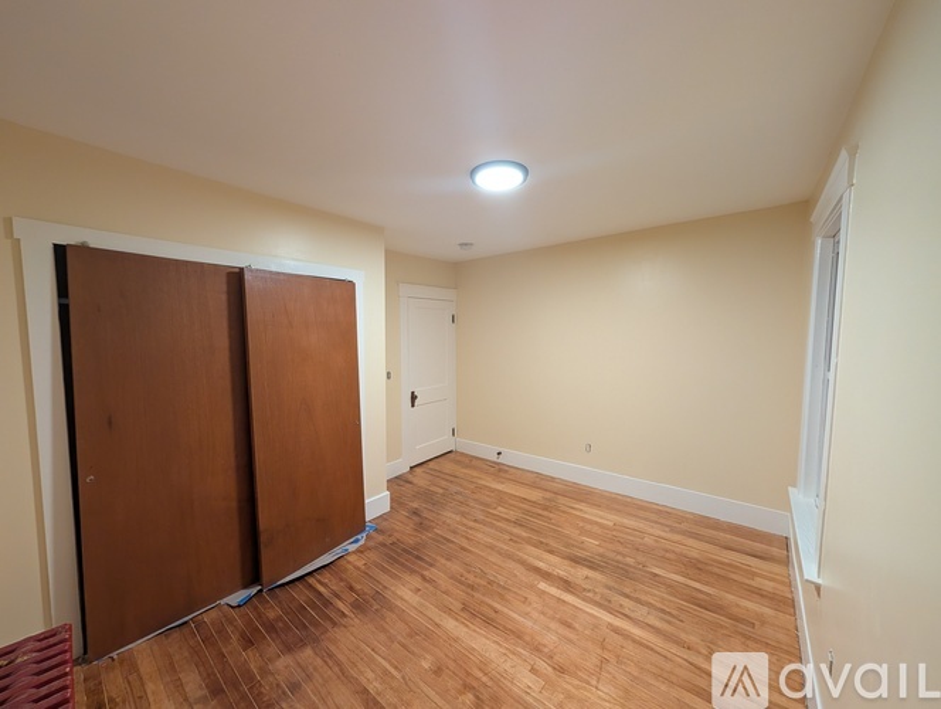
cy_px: 354
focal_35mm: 12
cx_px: 470
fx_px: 327
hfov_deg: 110.5
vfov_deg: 94.6
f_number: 1.7
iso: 240
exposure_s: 1/24
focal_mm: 2.02
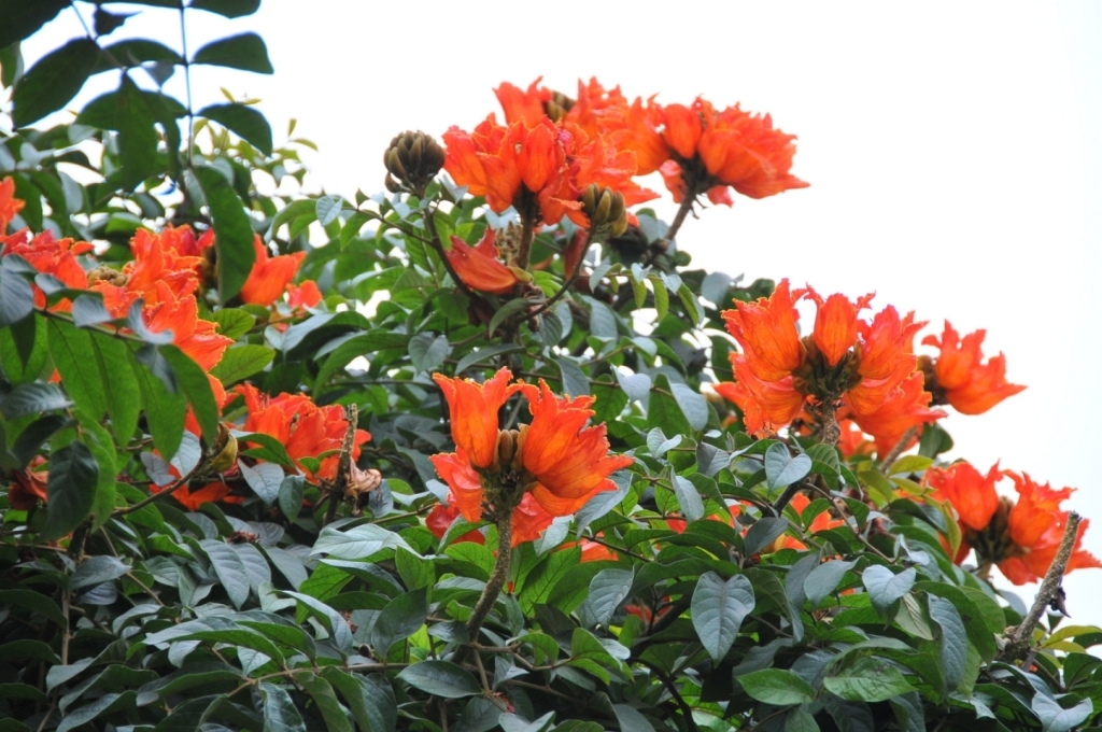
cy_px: 366
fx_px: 6879
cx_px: 551
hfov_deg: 9.2
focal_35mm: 225
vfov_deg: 6.1
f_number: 5.6
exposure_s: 1/250
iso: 360
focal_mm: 150
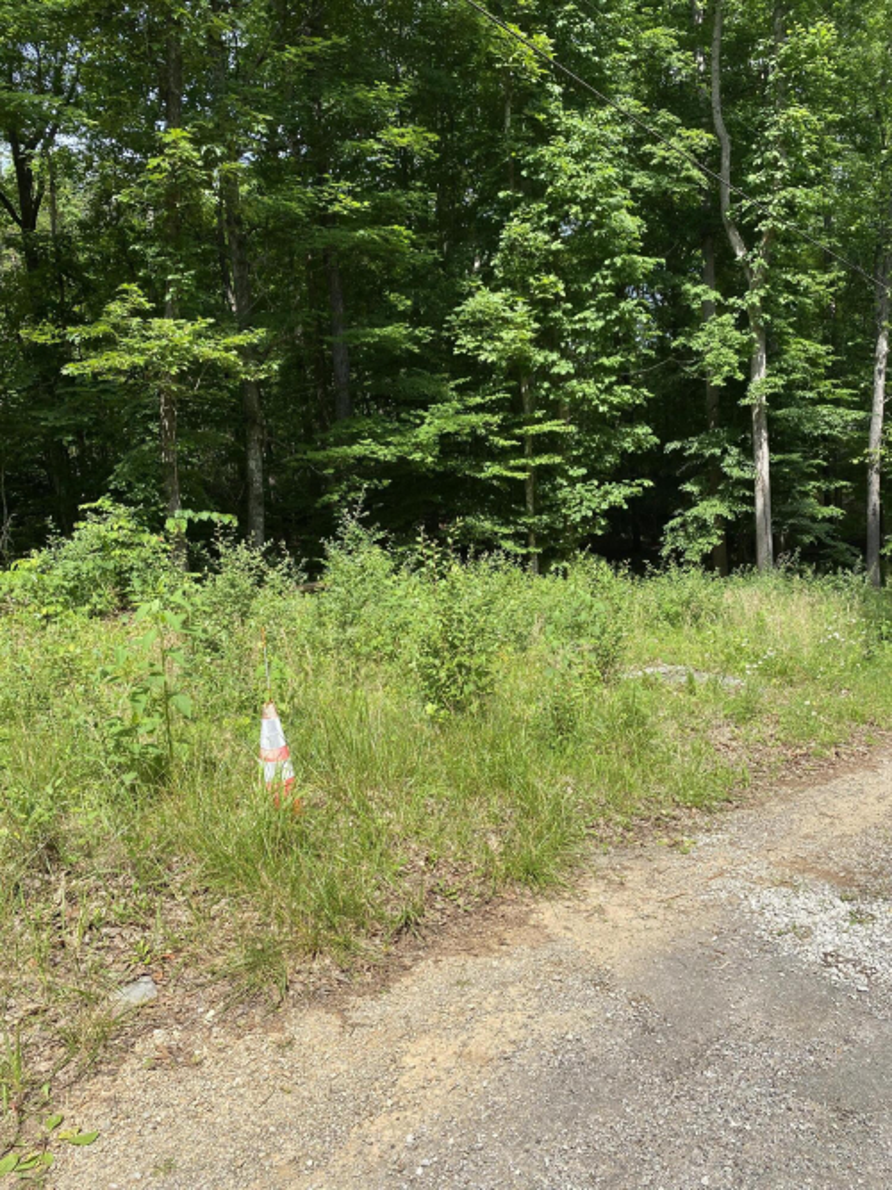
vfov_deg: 67.3
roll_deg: +4.8
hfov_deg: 53.0
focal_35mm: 26
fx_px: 894
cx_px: 446
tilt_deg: -6.1
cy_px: 595
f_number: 1.8
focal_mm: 4.25
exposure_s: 1/1135
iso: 32
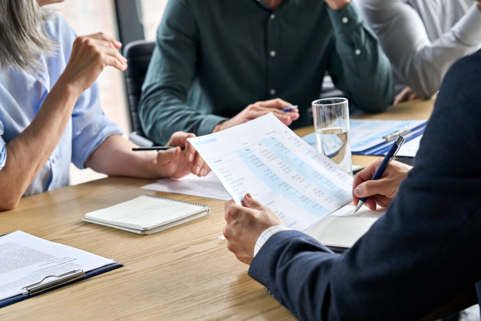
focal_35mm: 70
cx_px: 240
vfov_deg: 19.5
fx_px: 935
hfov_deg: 28.8
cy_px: 160
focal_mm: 70
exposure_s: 1/320
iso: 2000
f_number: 5
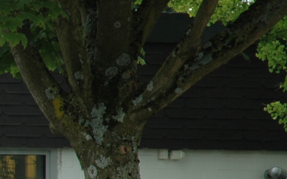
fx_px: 3513
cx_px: -315
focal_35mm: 449
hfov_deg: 4.6
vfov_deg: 2.9
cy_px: 241
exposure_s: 1/160
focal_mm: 70
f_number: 6.3
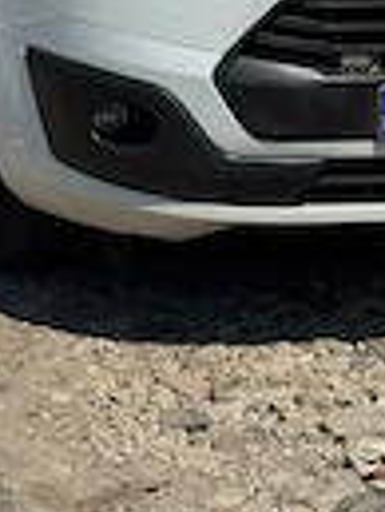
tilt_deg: -6.5
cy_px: -99
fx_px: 2206
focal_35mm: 149
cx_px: 302
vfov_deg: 12.9
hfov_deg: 10.0
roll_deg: -0.5
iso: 64
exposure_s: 1/12500
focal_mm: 6.76
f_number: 1.78
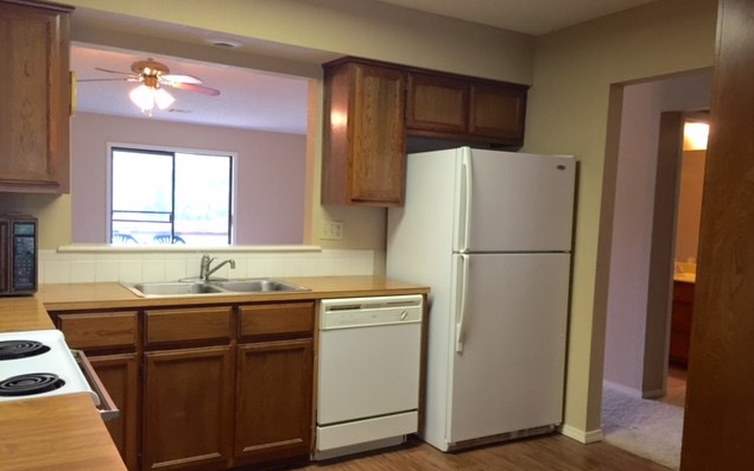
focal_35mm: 31
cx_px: 379
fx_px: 637
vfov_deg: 40.6
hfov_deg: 61.2
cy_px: 256
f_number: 2.2
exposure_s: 1/30
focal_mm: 4.15
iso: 50
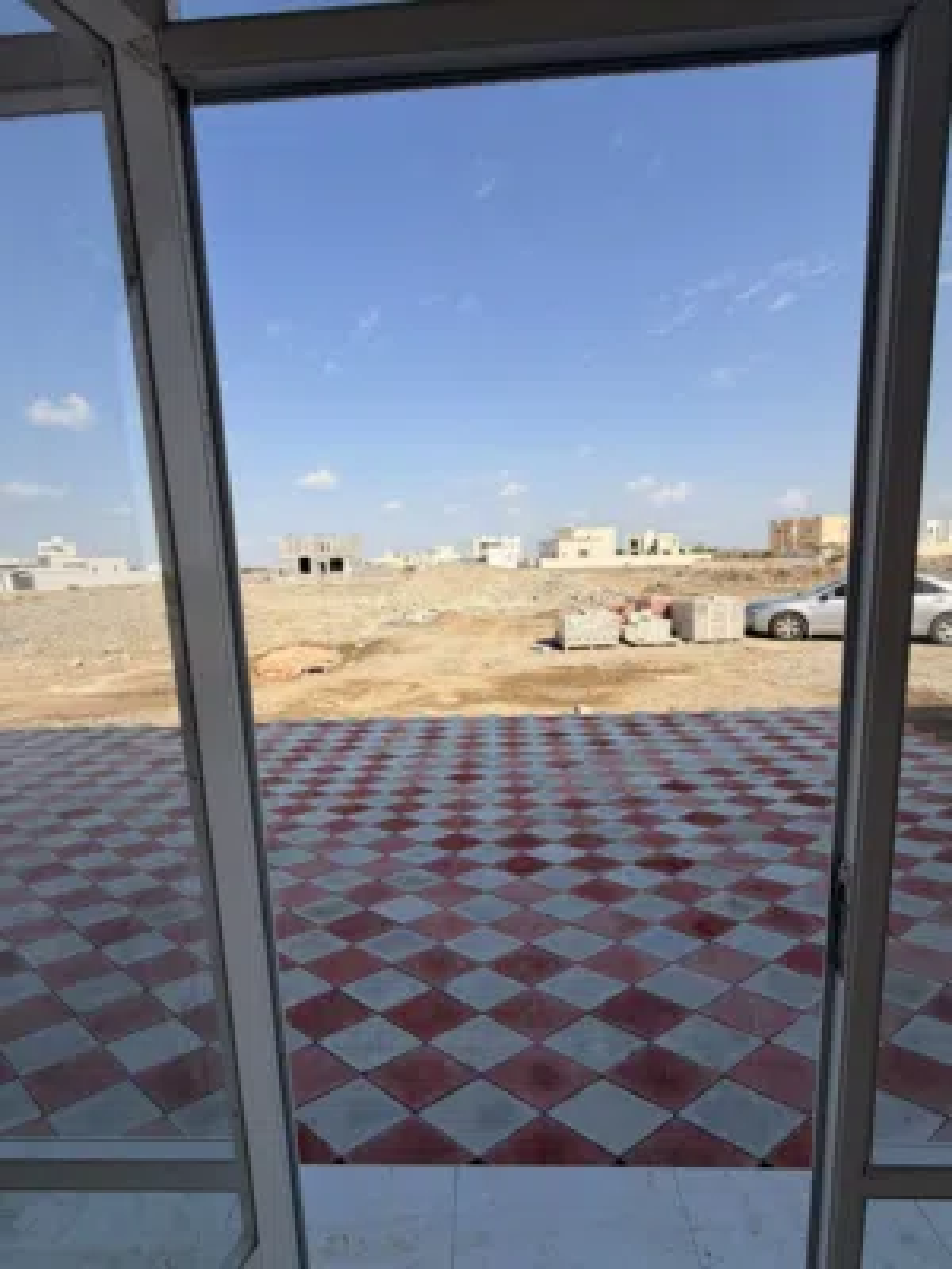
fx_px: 513
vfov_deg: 102.1
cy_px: 634
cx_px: 476
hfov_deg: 85.7
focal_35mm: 14
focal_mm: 2.22
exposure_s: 1/1105
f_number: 2.2
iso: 20
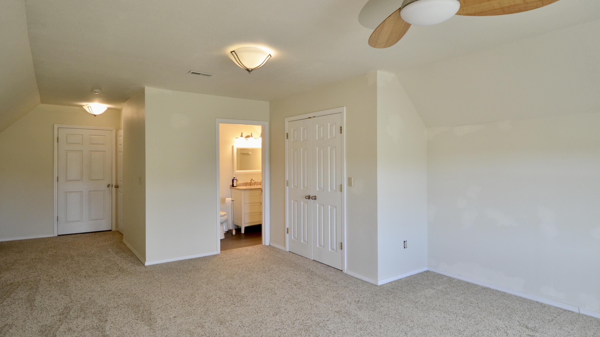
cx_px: 294
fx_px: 318
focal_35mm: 20
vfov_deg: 55.9
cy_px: 165
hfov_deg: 86.6
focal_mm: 12
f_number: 4
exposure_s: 1/60
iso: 500
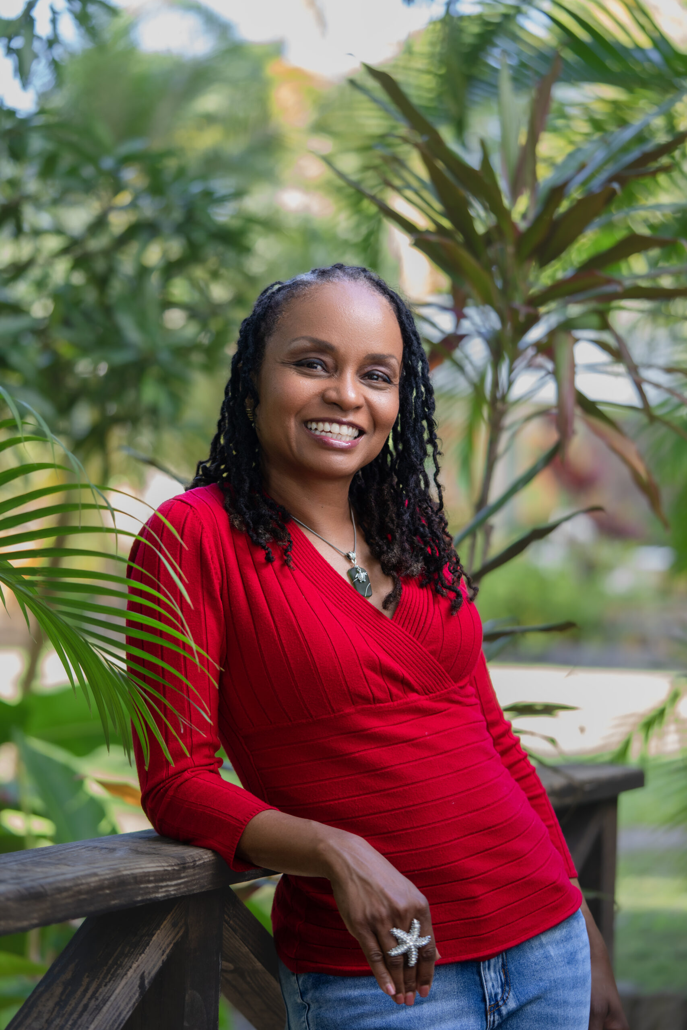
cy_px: 515
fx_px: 2576
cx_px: 344
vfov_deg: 22.6
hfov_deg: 15.2
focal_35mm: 90
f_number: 3.2
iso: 400
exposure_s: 1/100
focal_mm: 90
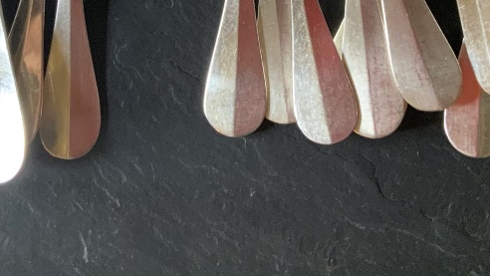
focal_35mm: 77
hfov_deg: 27.5
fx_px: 1001
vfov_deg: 14.8
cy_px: -109
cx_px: 203
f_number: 1.8
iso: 160
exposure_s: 1/50
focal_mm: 3
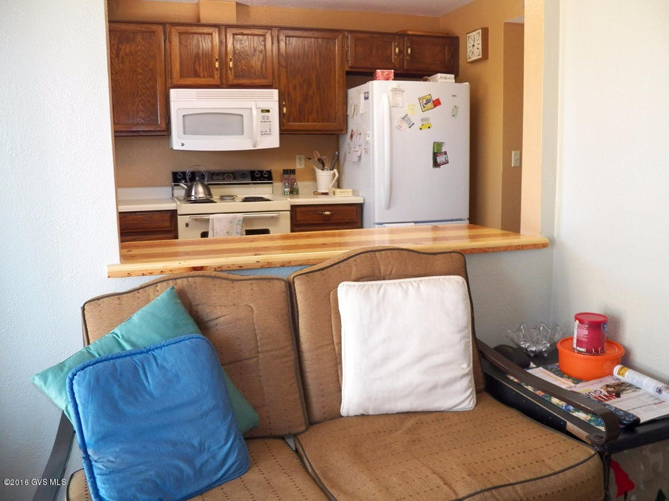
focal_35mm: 31
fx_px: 599
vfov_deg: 45.4
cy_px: 250
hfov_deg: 58.4
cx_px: 334
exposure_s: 1/30
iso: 160
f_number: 2.8
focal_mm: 5.5
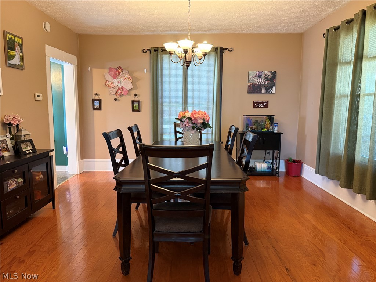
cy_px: 141
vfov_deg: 56.8
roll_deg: -0.4
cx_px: 188
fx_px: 261
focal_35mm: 24
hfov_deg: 71.6
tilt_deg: -7.9
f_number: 1.78
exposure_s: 1/60
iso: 500
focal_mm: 6.76
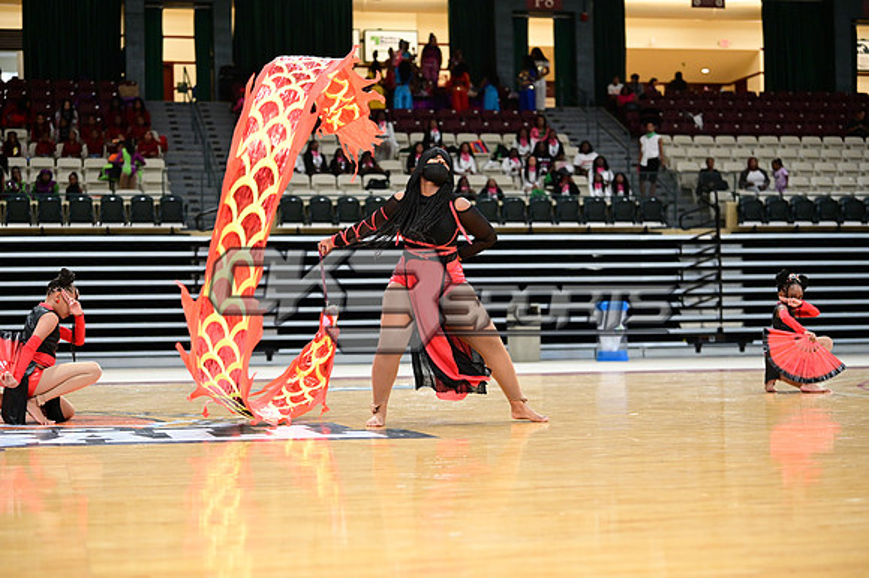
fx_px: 1737
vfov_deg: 18.9
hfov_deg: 28.1
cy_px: 289
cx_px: 434
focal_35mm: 72
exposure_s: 1/1000
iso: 6400
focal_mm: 72
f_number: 3.2
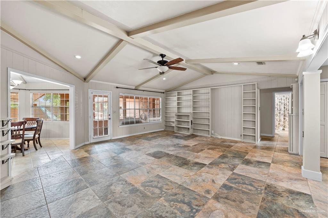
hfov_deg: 104.3
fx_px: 128
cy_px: 109
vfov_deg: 81.2
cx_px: 164
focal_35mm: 14
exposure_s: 2
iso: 100
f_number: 6.3
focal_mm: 14
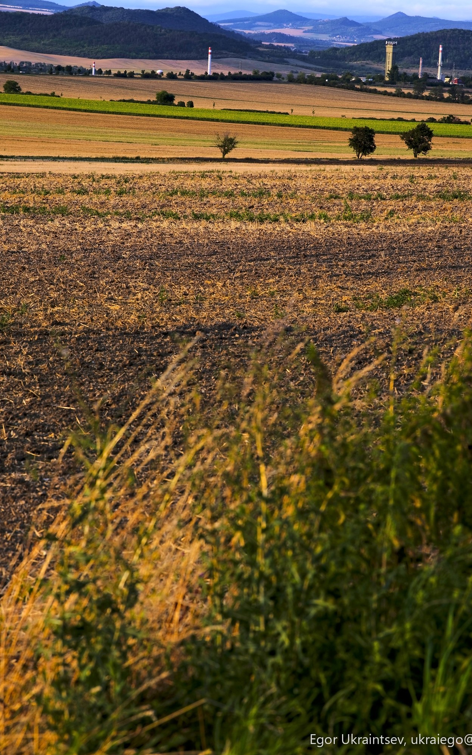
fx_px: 3458
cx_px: 259
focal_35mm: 168
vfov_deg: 12.5
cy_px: 378
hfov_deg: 7.8
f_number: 16
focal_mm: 200
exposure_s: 1/34
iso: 100
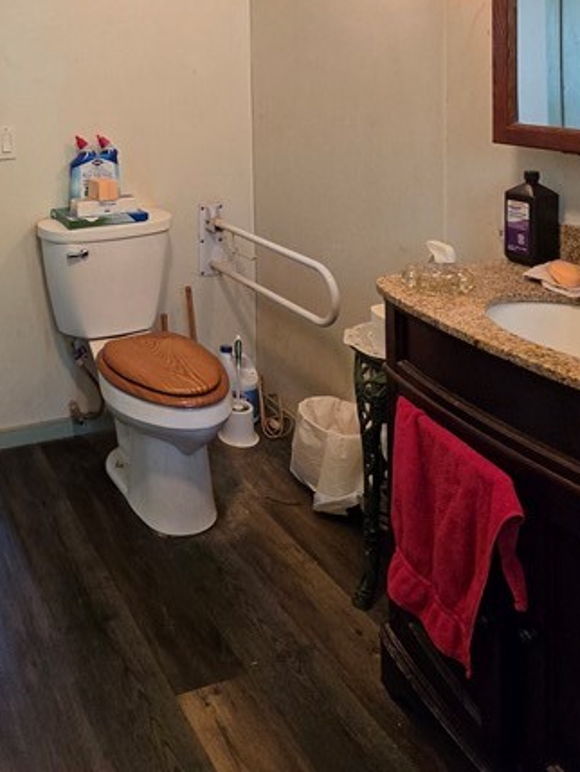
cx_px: 59
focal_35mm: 31
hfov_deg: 41.9
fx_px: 692
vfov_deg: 52.8
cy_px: 110
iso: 320
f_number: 1.9
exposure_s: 1/120
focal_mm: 2.2
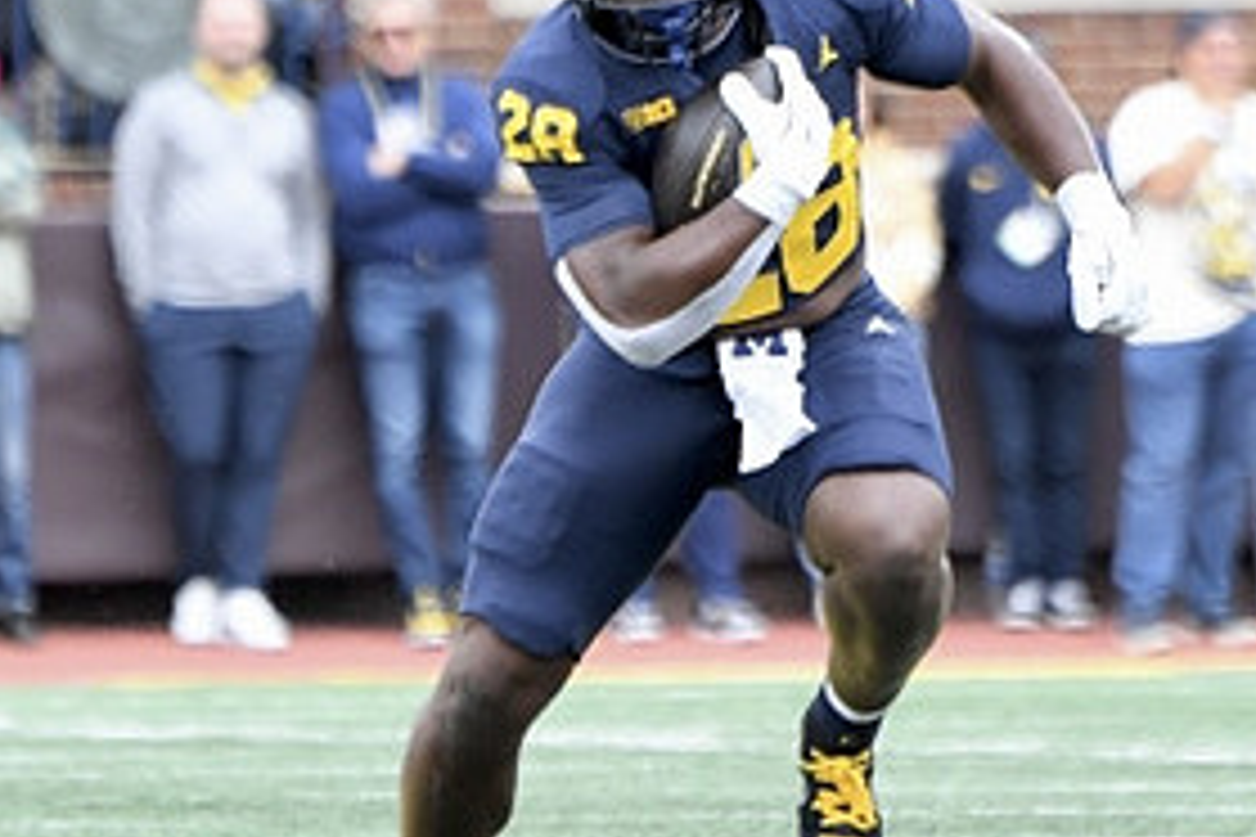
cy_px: 338
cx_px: 617
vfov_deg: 1.3
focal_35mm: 1060
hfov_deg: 1.9
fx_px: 36979
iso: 1600
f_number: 5.6
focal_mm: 340
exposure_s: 1/1000
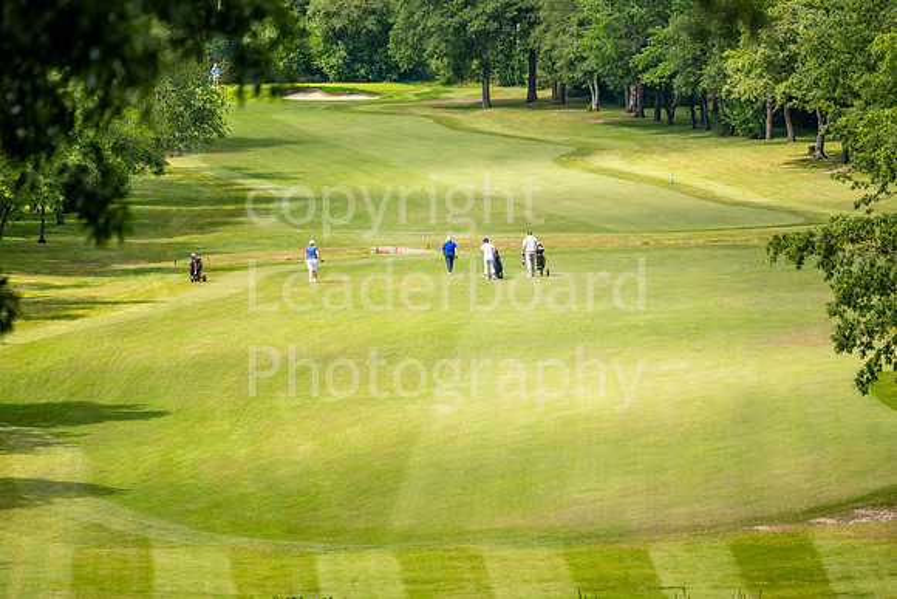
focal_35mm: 300
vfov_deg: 4.6
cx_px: 448
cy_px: 300
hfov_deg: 6.9
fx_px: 7476
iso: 200
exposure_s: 1/1250
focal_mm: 300
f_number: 4.5
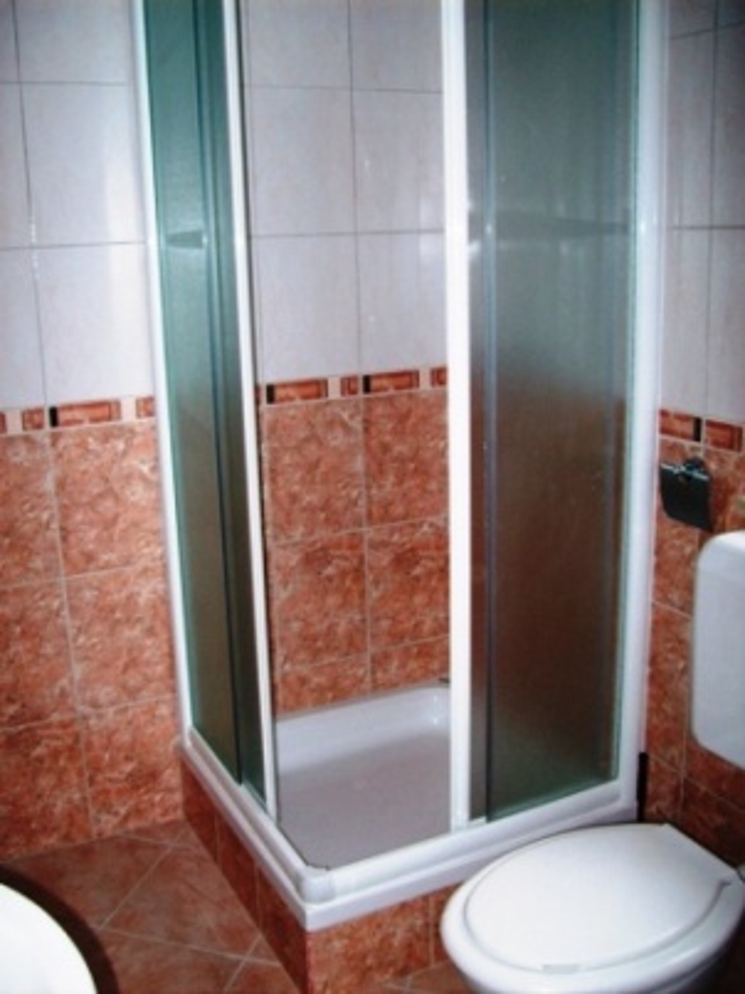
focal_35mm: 36
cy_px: 497
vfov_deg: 51.4
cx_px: 372
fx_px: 1034
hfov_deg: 39.6
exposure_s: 1/64
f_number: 2.7
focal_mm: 6
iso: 80
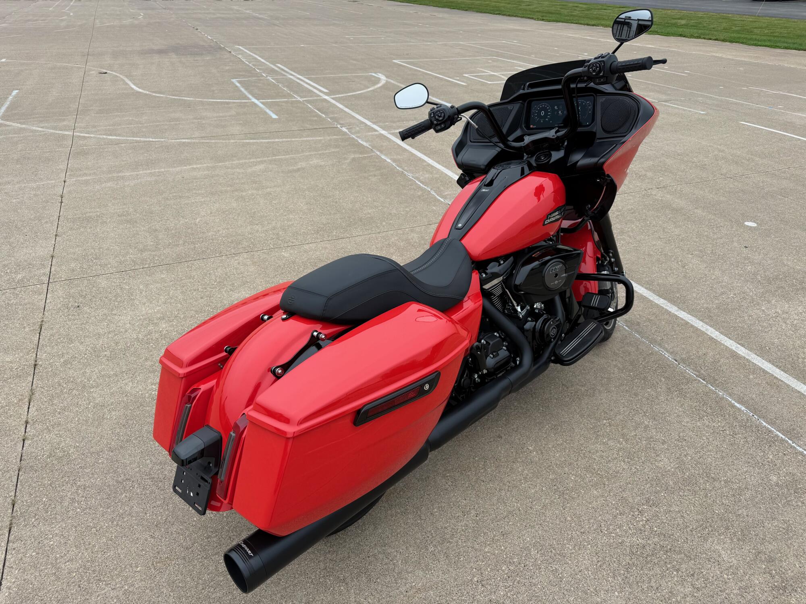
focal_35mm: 24
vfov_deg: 56.8
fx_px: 559
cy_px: 302
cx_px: 403
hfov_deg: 71.6
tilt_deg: -29.2
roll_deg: -1.4
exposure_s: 1/1075
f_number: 1.78
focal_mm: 6.76
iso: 80
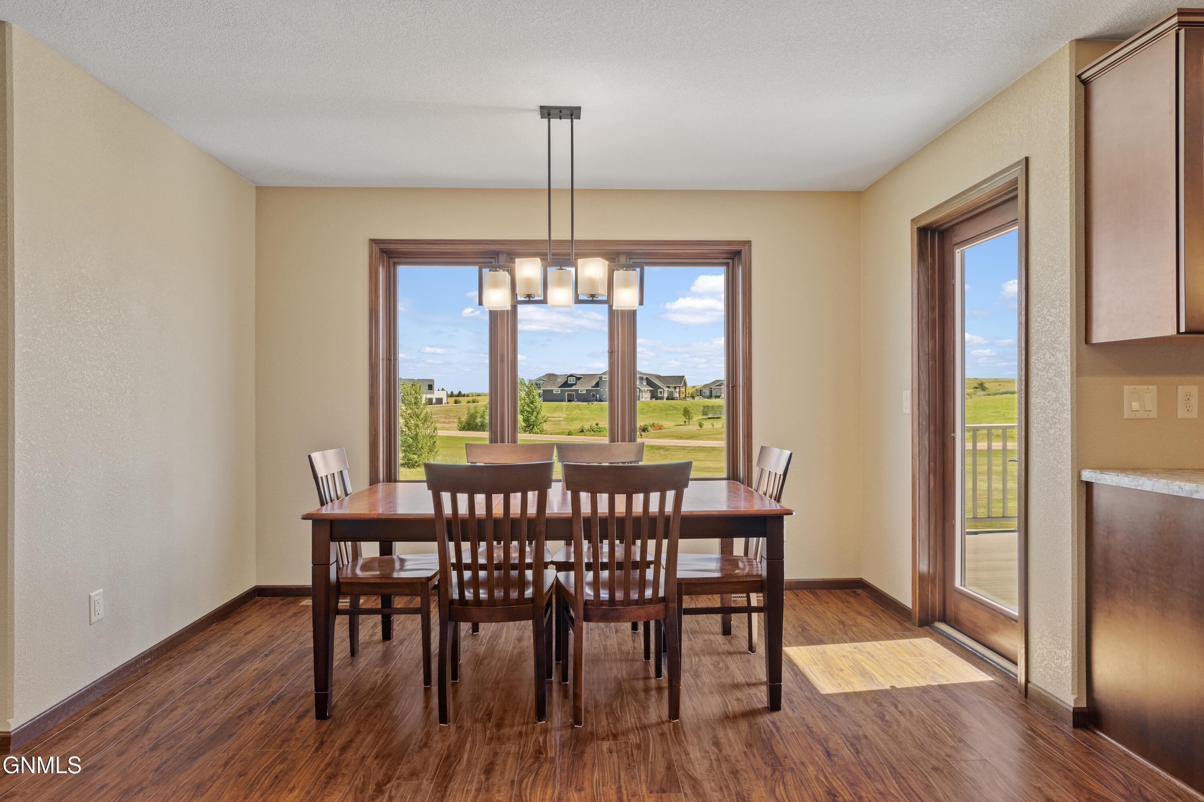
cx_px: 602
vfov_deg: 60.9
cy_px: 401
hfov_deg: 82.9
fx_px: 682
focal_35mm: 20
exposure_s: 1/3
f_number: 9
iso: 500
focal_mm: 20.4
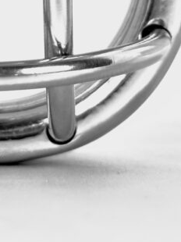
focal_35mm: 238
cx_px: -32
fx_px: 1662
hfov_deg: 6.2
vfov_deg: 8.2
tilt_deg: +0.0
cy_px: -48
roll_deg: +0.8
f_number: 1.78
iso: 50
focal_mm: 6.86
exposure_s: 1/177
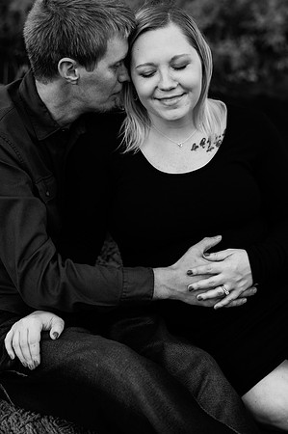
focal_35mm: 58
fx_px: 698
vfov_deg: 34.5
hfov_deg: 23.3
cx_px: 144
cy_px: 217
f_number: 3.2
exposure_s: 1/200
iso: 400
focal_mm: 58
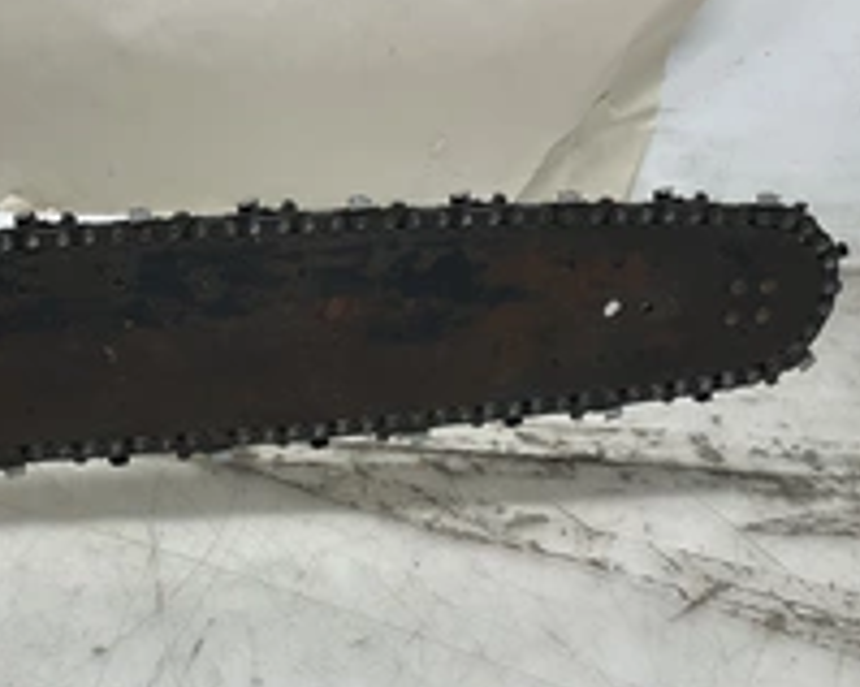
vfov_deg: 26.6
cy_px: 393
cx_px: 194
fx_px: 1450
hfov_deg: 32.3
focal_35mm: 57
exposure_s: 1/120
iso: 40
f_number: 1.8
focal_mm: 3
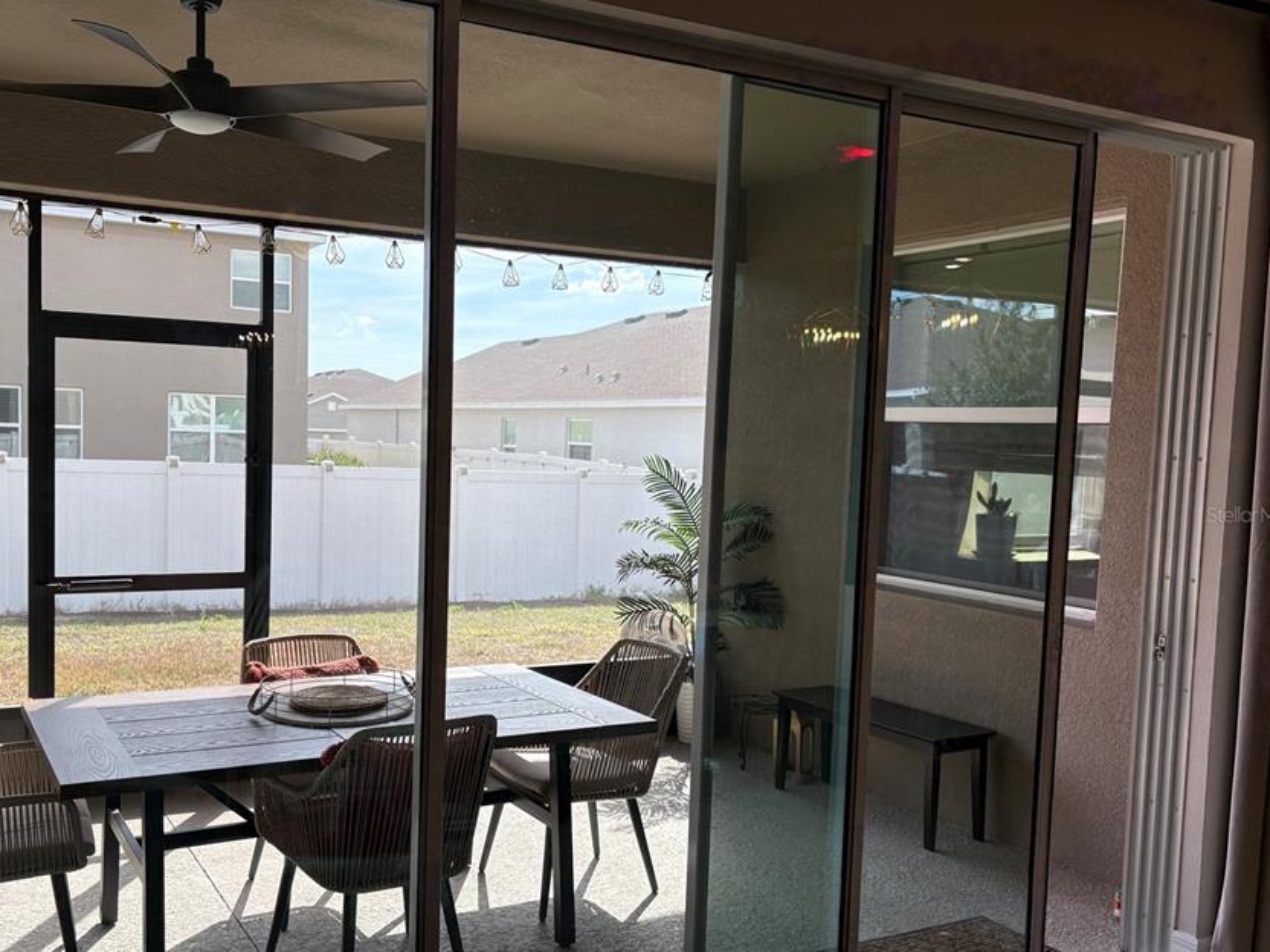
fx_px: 1174
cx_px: 517
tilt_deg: -4.7
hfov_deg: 56.4
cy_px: 514
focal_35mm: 32
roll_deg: -1.3
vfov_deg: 44.1
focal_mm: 5.96
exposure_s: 1/820
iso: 64
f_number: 1.6
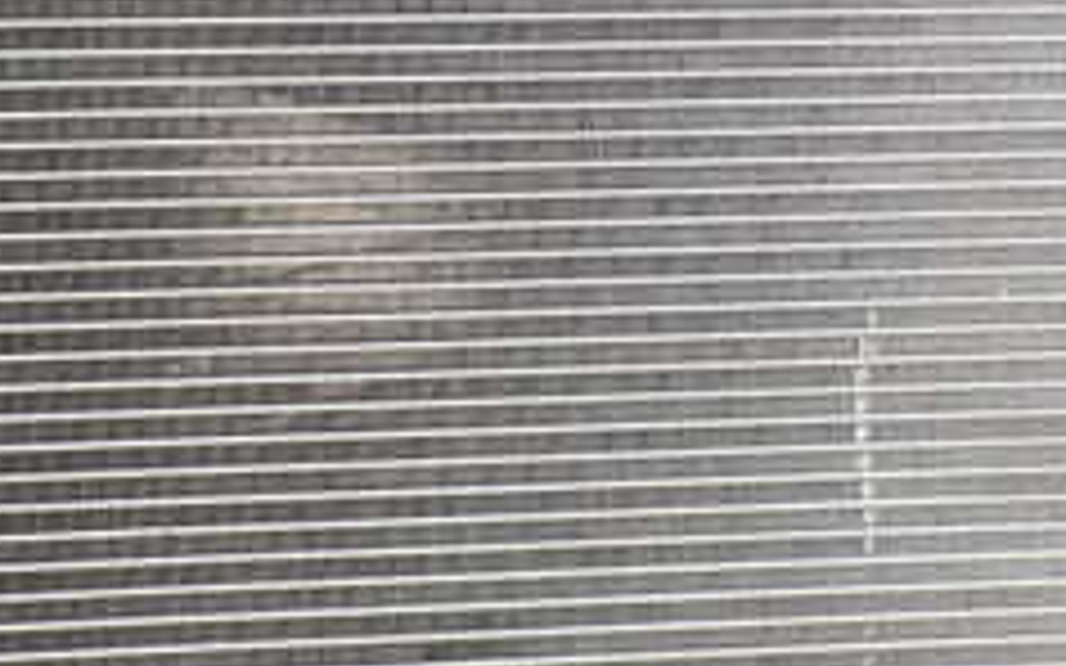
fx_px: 1946
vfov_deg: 18.9
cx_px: 558
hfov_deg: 30.6
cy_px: 18
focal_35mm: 67
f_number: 2.8
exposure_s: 1/800
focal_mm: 4.5
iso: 100
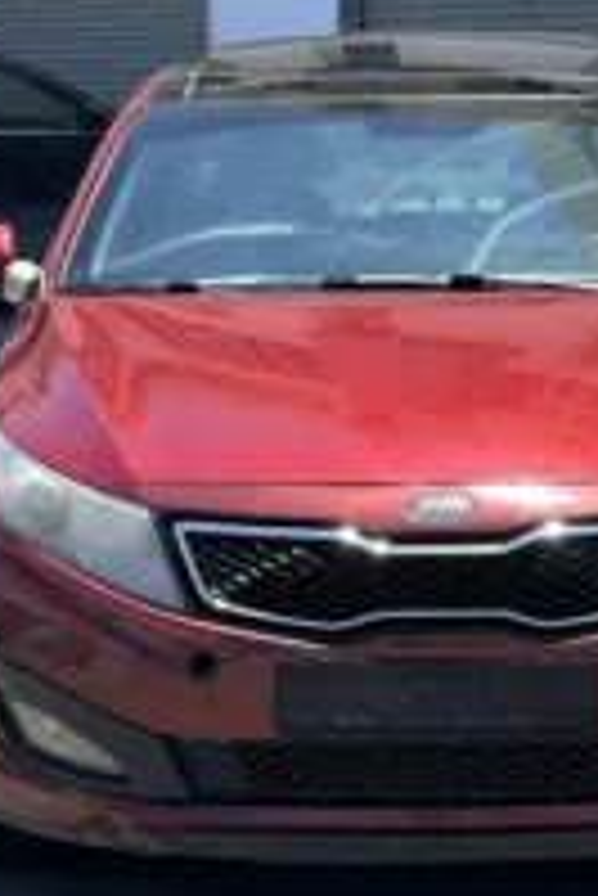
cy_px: 306
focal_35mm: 161
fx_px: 4004
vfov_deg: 12.7
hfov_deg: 8.5
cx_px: 391
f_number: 2.8
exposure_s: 1/352
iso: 32
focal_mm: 9
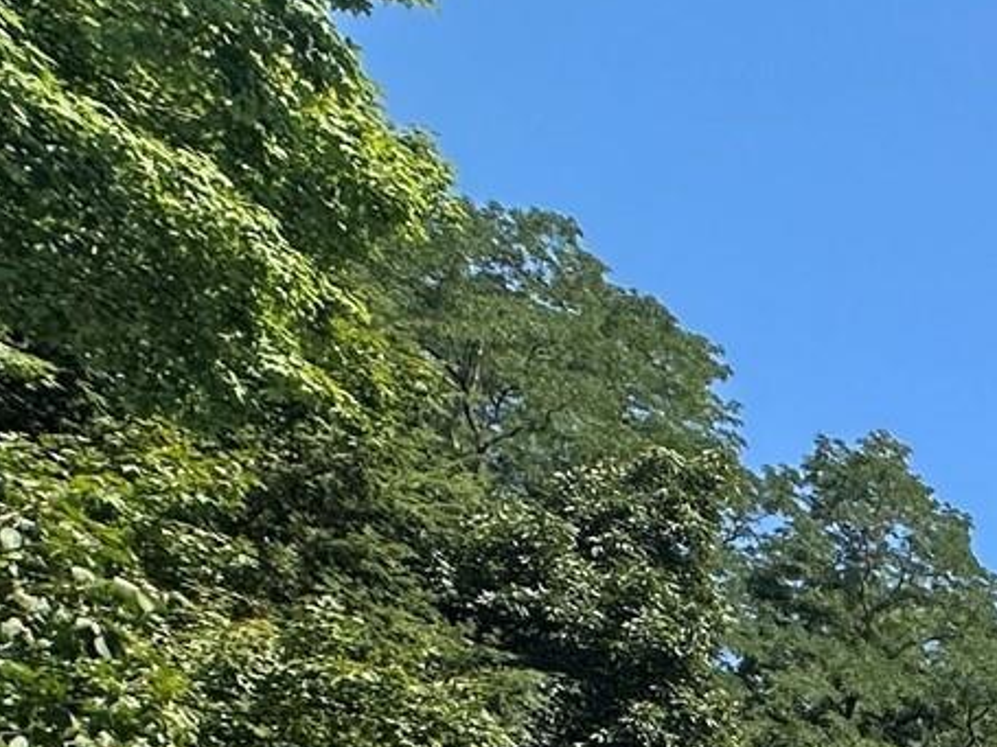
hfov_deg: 19.4
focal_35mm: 63
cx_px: 1950
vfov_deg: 19.2
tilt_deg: +3.7
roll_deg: +1.0
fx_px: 1814
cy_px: 1236
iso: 40
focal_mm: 2.22
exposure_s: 1/633
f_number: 2.2
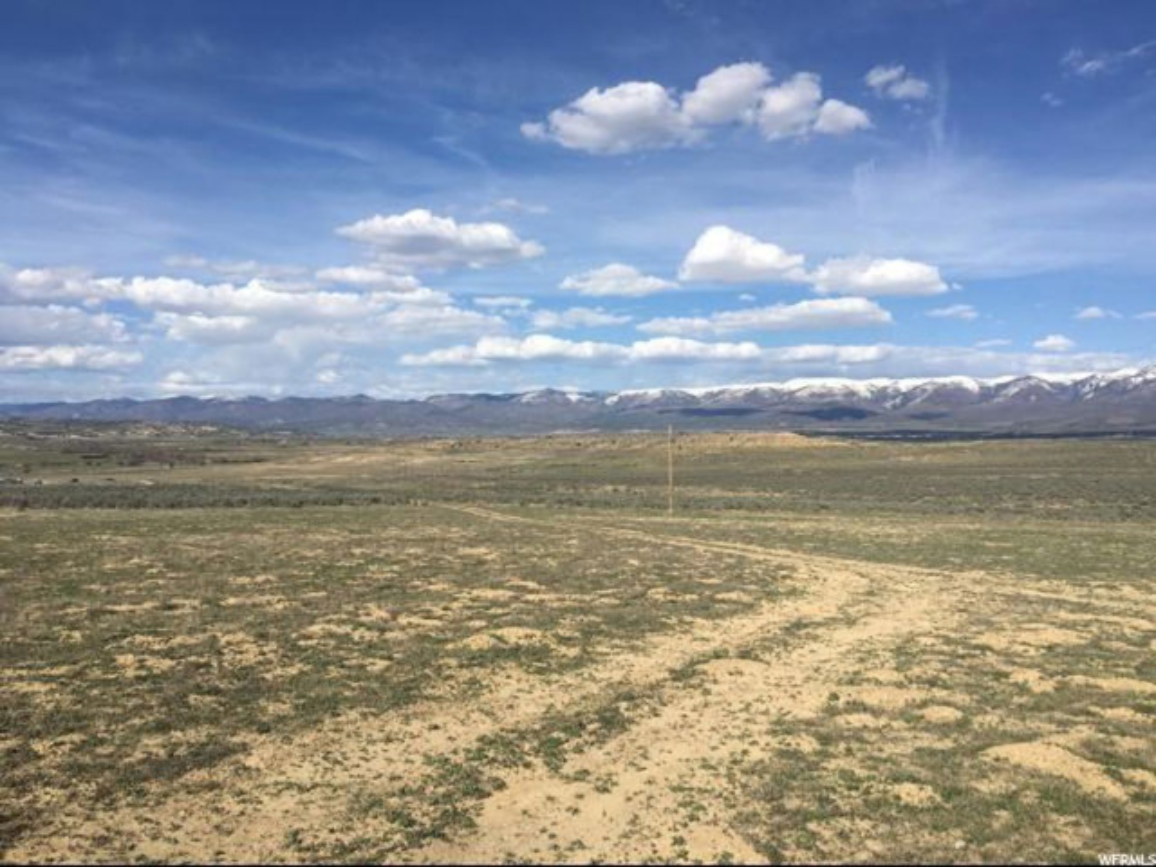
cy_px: 434
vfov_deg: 48.2
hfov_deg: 61.7
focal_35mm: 29
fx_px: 968
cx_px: 578
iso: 25
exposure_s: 1/3077
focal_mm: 4.15
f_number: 2.2
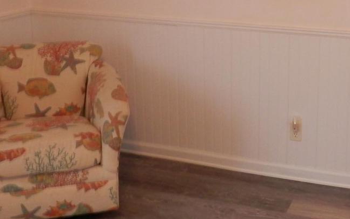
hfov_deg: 34.0
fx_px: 563
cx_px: 250
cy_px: 23
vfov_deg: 21.5
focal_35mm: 59
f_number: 3
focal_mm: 4.5
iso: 200
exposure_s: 1/10
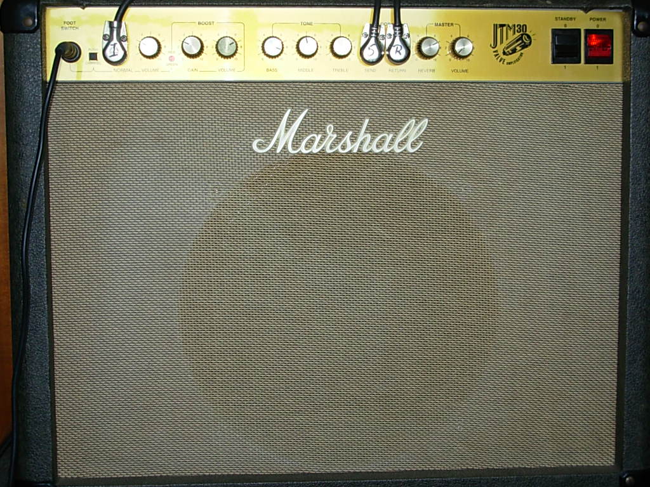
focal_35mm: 64
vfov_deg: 22.9
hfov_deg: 30.3
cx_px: 325
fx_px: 1202
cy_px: 244
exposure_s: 1/41.5
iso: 50
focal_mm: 10.5
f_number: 3.4
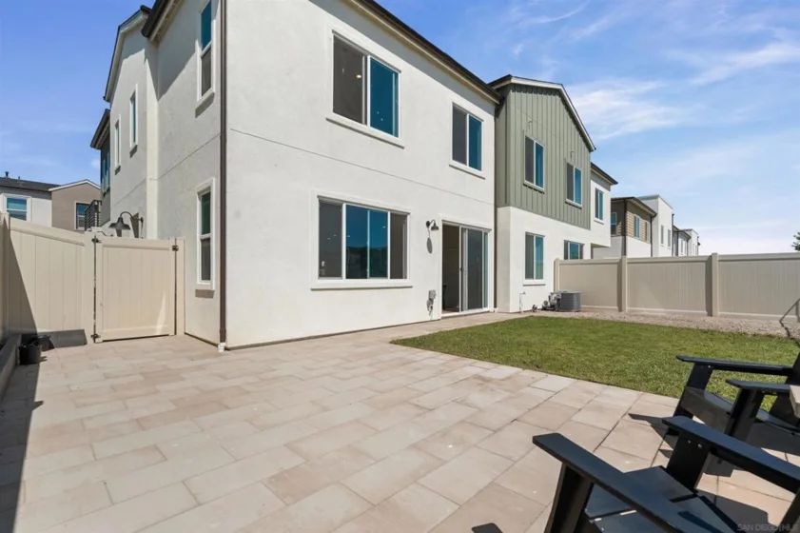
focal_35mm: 16
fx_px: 355
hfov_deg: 96.8
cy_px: 266
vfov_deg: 73.7
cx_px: 400
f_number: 9
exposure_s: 1/640
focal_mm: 16
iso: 100
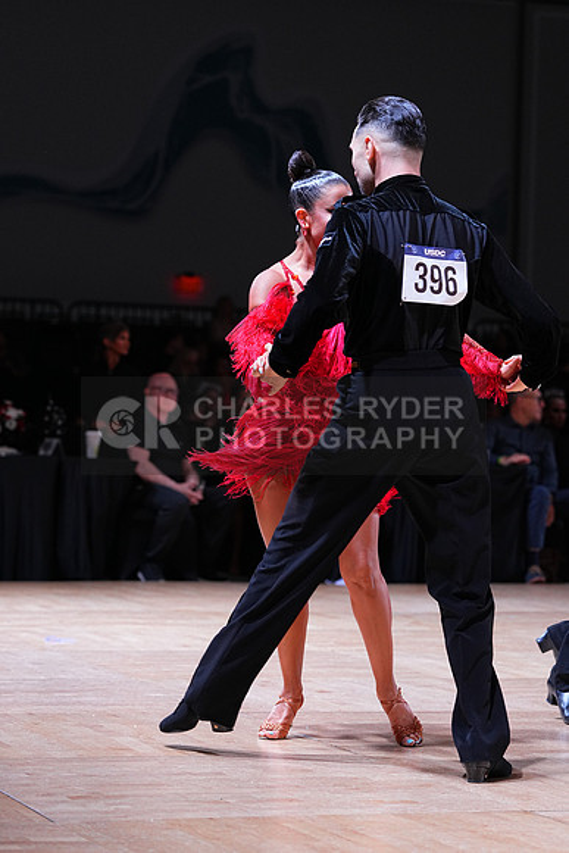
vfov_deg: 17.6
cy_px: 426
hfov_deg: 11.8
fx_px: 2748
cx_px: 284
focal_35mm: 116
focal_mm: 116
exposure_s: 1/400
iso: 1600
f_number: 4
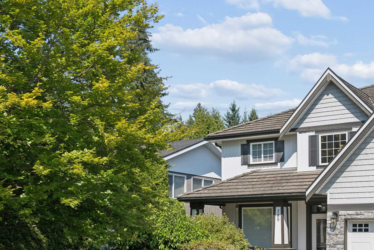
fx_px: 545
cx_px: 305
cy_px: 205
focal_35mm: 53
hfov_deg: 36.4
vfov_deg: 25.3
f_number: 7.1
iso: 320
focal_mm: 31.3
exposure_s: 1/1250
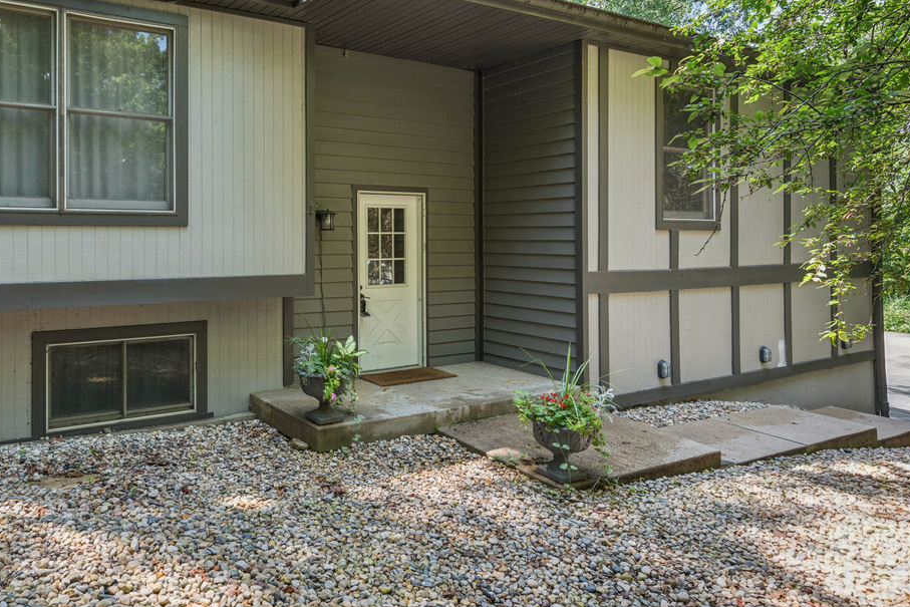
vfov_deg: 50.8
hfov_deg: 69.2
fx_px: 632
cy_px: 229
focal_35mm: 25
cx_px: 292
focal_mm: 14
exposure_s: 1/40
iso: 200
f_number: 8
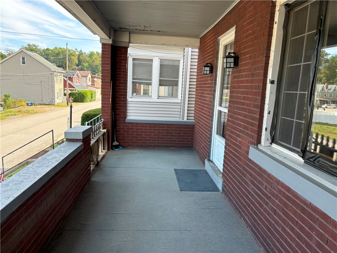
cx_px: 168
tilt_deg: -9.9
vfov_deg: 53.1
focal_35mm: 26
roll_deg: -3.5
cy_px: 126
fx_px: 253
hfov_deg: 67.3
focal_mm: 5.96
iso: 50
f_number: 1.6
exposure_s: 1/365
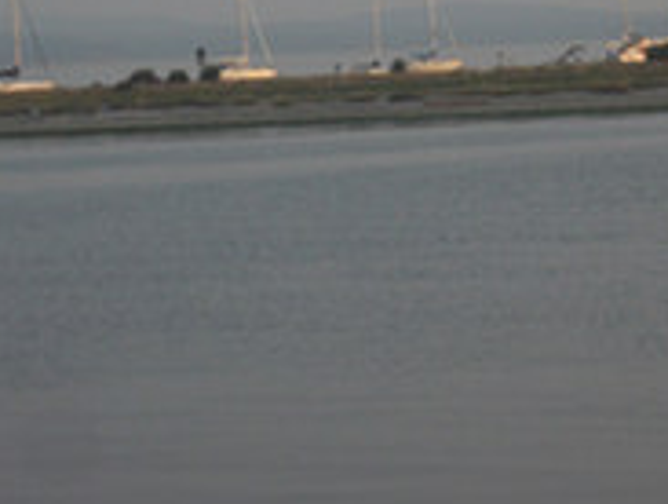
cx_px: 453
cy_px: 51
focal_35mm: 225
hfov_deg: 8.8
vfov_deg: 6.6
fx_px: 4350
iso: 80
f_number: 4.3
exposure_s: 1/280
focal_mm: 15.4
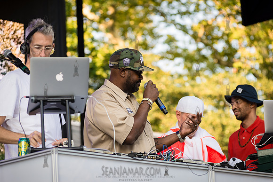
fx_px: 1100
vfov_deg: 9.5
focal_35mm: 145
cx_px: 136
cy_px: 91
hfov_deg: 14.2
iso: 200
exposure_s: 1/160
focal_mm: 145
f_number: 5
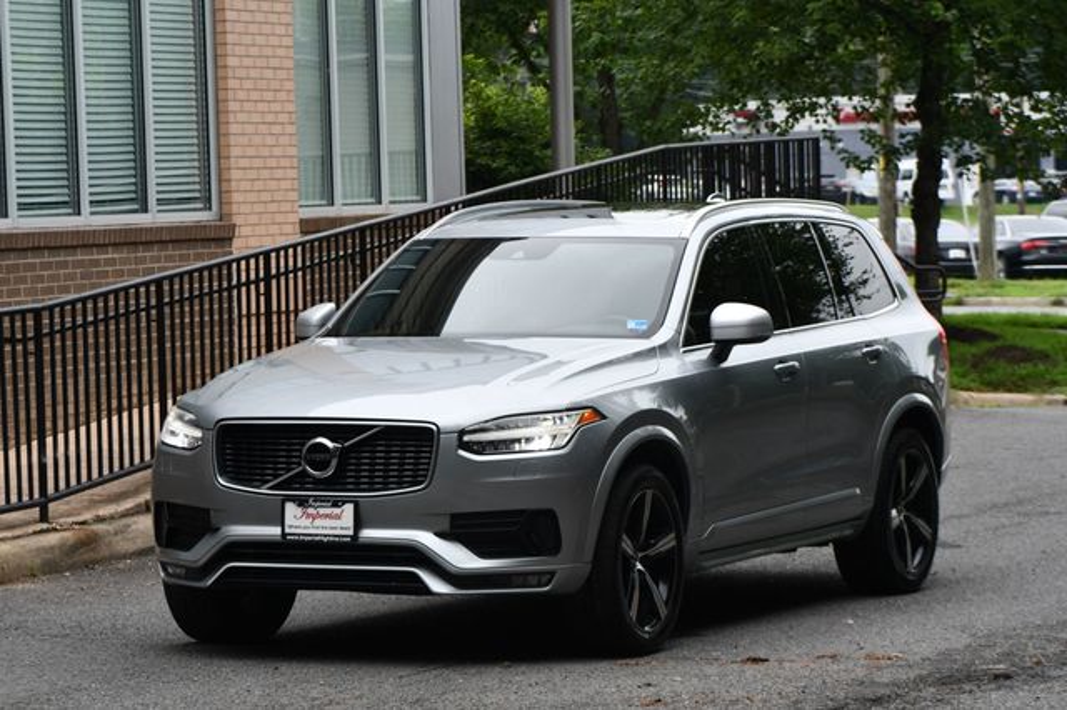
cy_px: 355
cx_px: 534
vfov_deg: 9.7
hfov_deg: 14.5
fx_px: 4206
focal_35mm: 142
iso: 200
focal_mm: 95
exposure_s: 1/250
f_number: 7.1
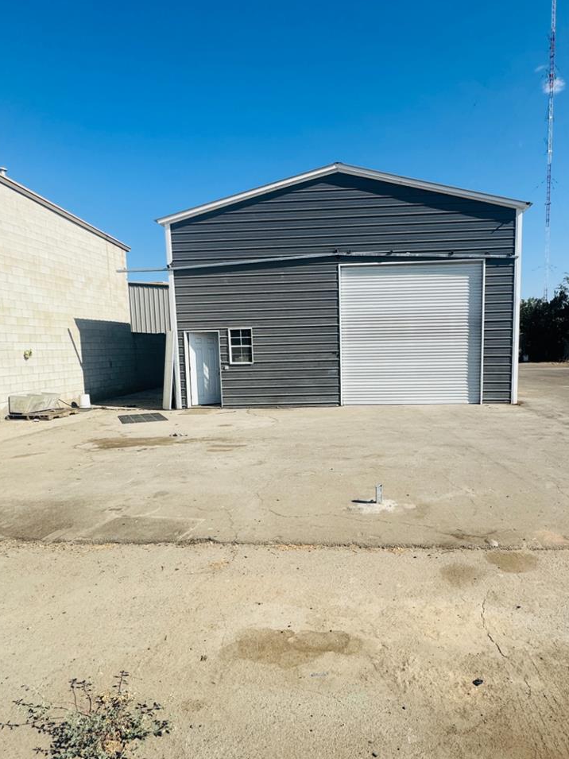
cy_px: 403
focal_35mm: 22
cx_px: 337
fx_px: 482
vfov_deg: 76.3
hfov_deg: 60.6
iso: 50
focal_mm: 2.22
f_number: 2.2
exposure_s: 1/2584
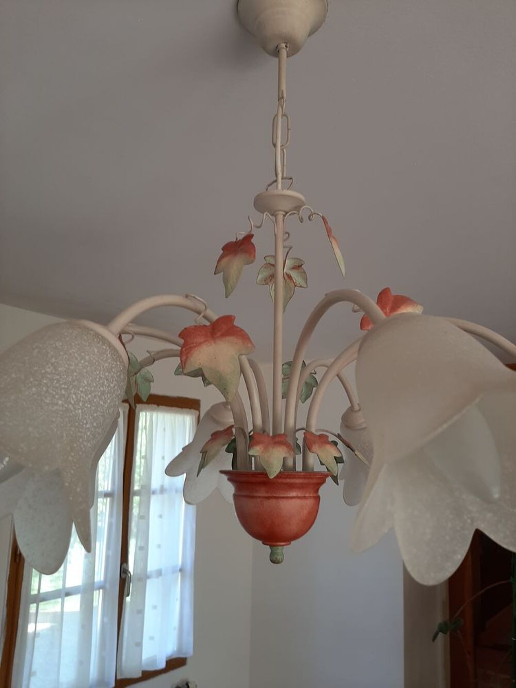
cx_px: 258
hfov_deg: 53.1
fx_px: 517
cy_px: 344
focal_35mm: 26
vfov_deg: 67.3
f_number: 1.7
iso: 40
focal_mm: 3.93
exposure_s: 1/50
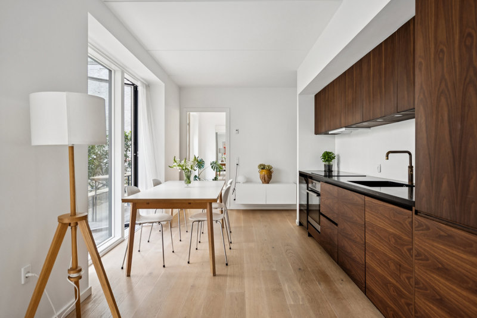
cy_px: 159
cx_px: 238
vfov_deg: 60.7
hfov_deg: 82.6
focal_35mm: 20
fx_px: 272
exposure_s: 1/40
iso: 1000
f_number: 4
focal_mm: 20.5
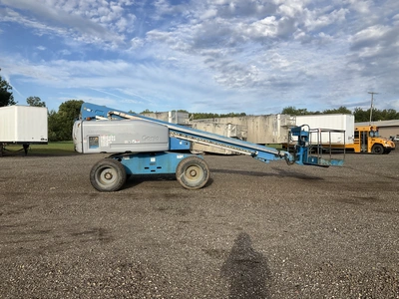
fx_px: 334
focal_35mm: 29
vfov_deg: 48.2
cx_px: 200
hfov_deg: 61.7
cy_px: 150
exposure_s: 1/1730
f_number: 1.8
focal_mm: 3
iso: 25
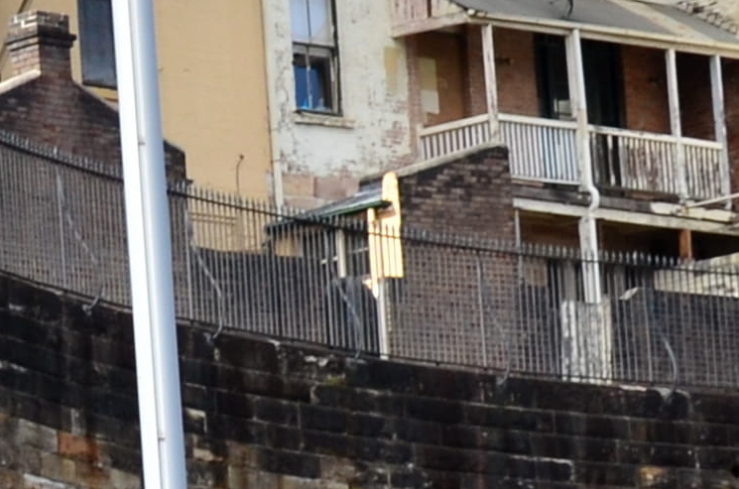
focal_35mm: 278
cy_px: 383
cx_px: -996
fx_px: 5693
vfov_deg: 4.9
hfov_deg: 7.0
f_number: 7.1
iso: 250
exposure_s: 1/200
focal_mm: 28
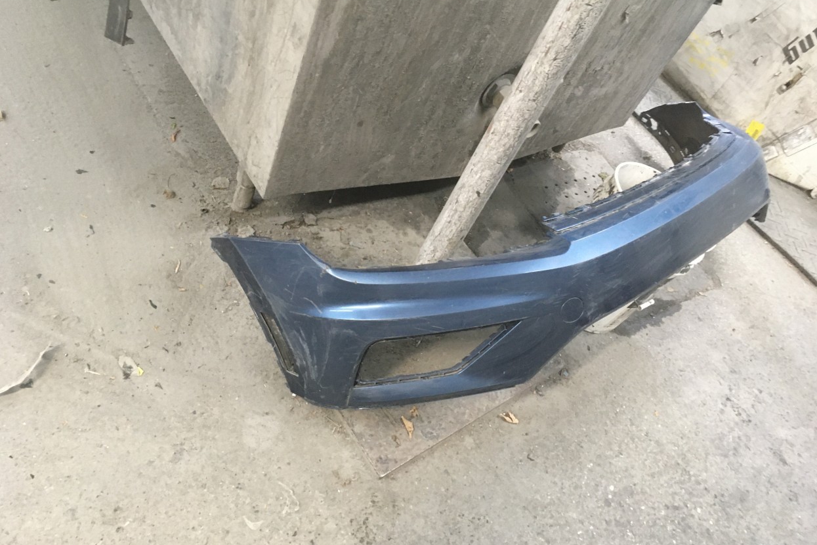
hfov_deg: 60.3
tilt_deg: -42.0
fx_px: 703
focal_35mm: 31
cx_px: 409
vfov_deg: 42.3
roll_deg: -28.9
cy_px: 242
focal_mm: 4.15
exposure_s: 1/24
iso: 200
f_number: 2.2
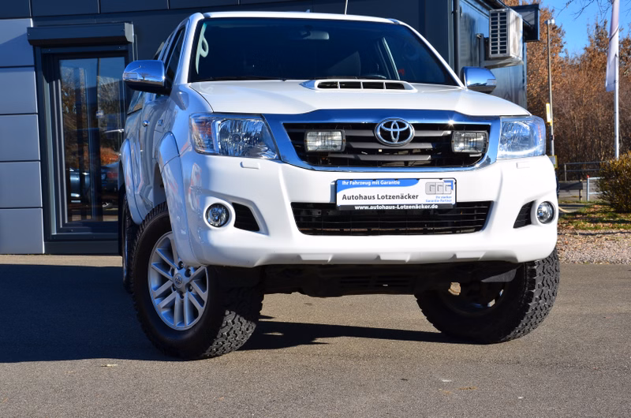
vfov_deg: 20.1
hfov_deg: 29.9
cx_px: 316
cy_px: 209
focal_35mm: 68
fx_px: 1181
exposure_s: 1/160
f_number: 11
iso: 100
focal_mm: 45
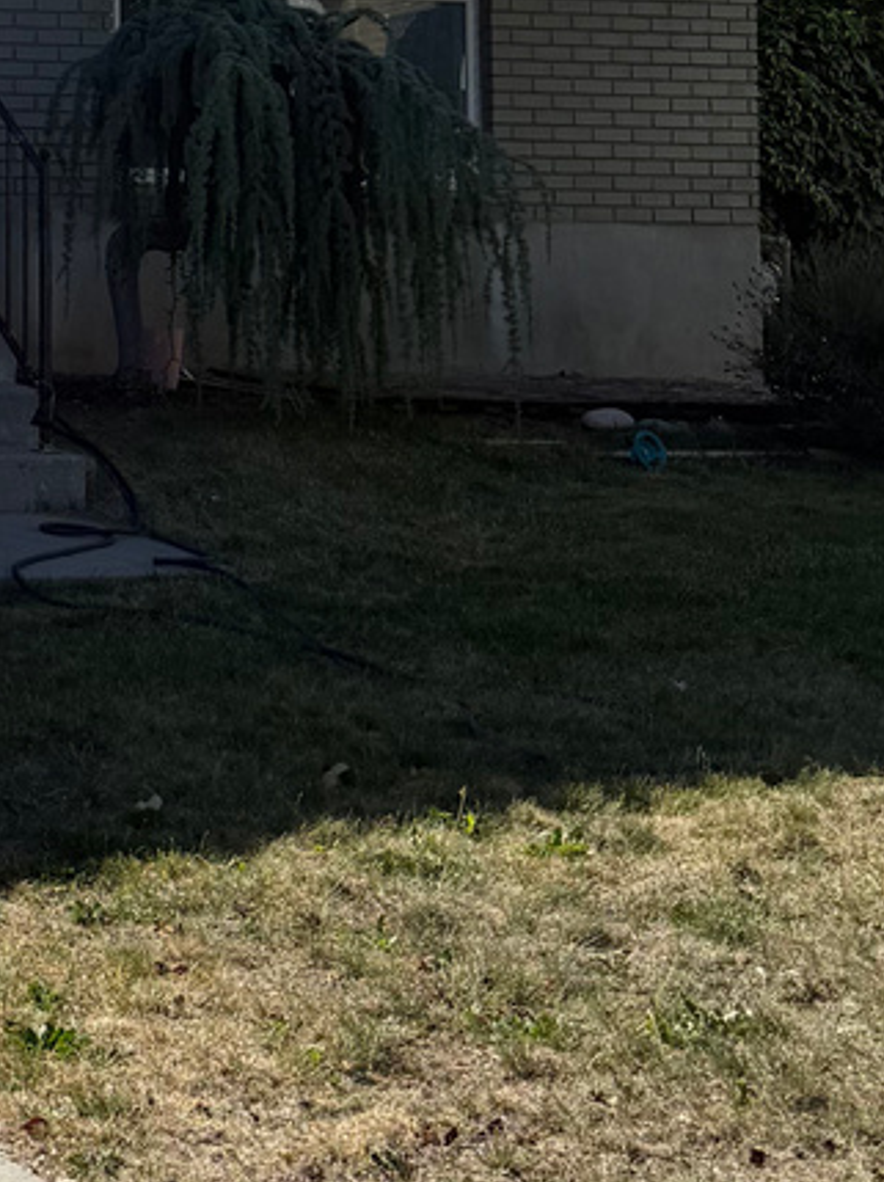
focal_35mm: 86
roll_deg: -3.2
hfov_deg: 15.4
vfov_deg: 21.7
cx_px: -556
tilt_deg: +4.5
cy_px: -96
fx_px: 2933
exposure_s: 1/4405
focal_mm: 6.76
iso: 80
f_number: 1.78
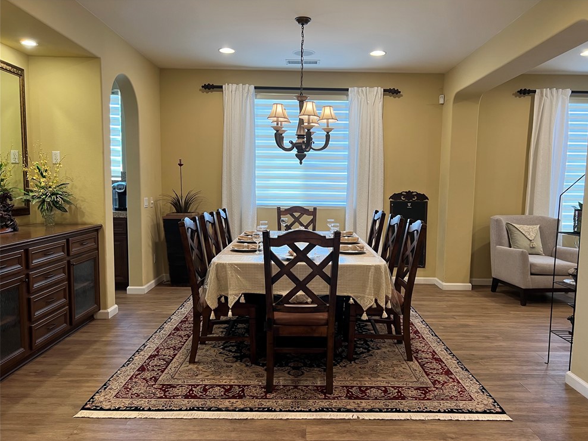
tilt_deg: -6.0
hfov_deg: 65.3
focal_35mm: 27
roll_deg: -1.2
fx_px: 459
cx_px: 305
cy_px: 228
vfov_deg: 51.4
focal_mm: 5.7
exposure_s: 1/60
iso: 80
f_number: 1.5
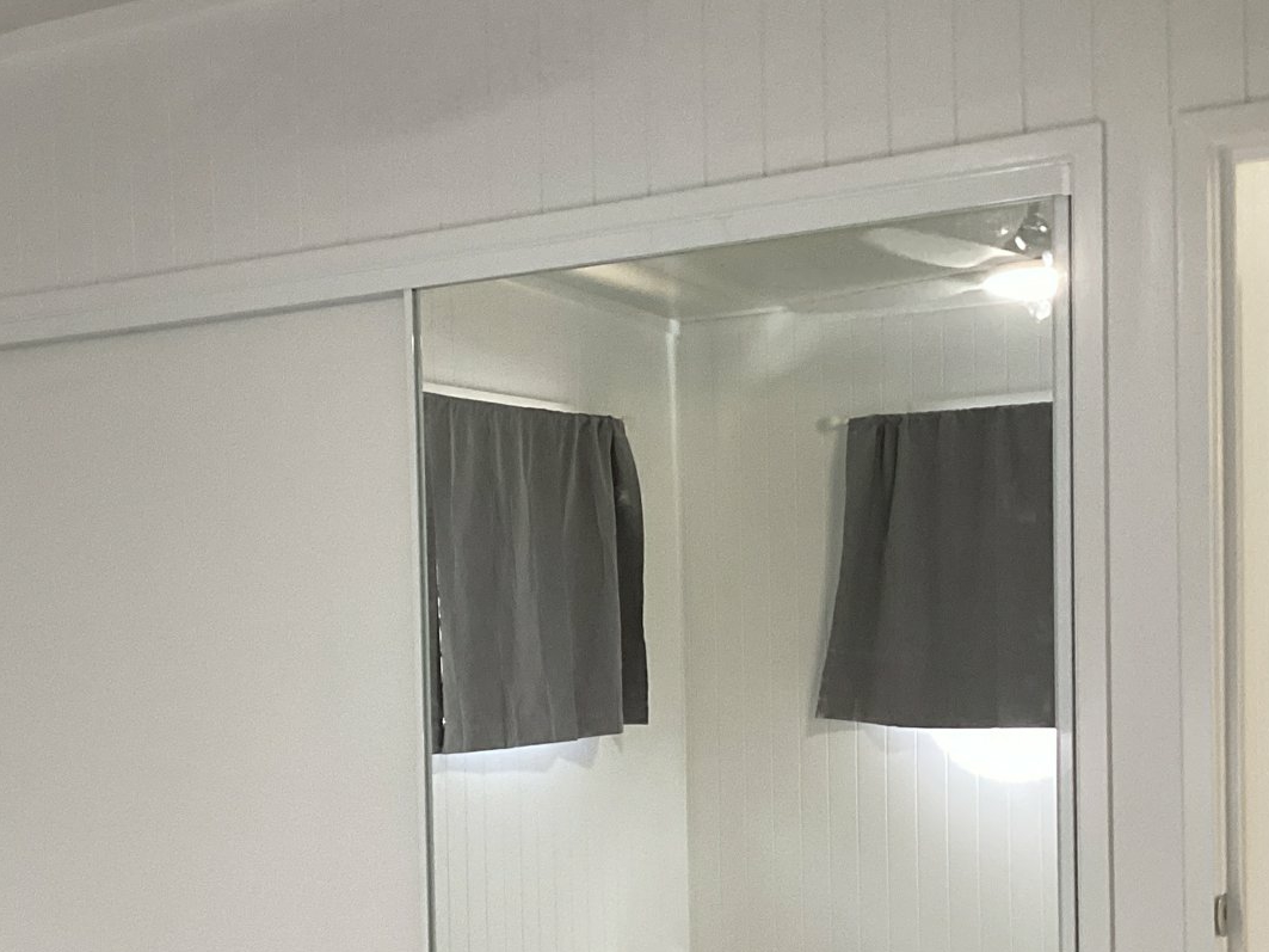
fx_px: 2053
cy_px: 698
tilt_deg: -2.5
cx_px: 398
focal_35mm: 56
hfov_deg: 34.0
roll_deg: +1.5
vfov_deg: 25.8
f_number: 2.4
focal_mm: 3.3
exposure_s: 1/60
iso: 160
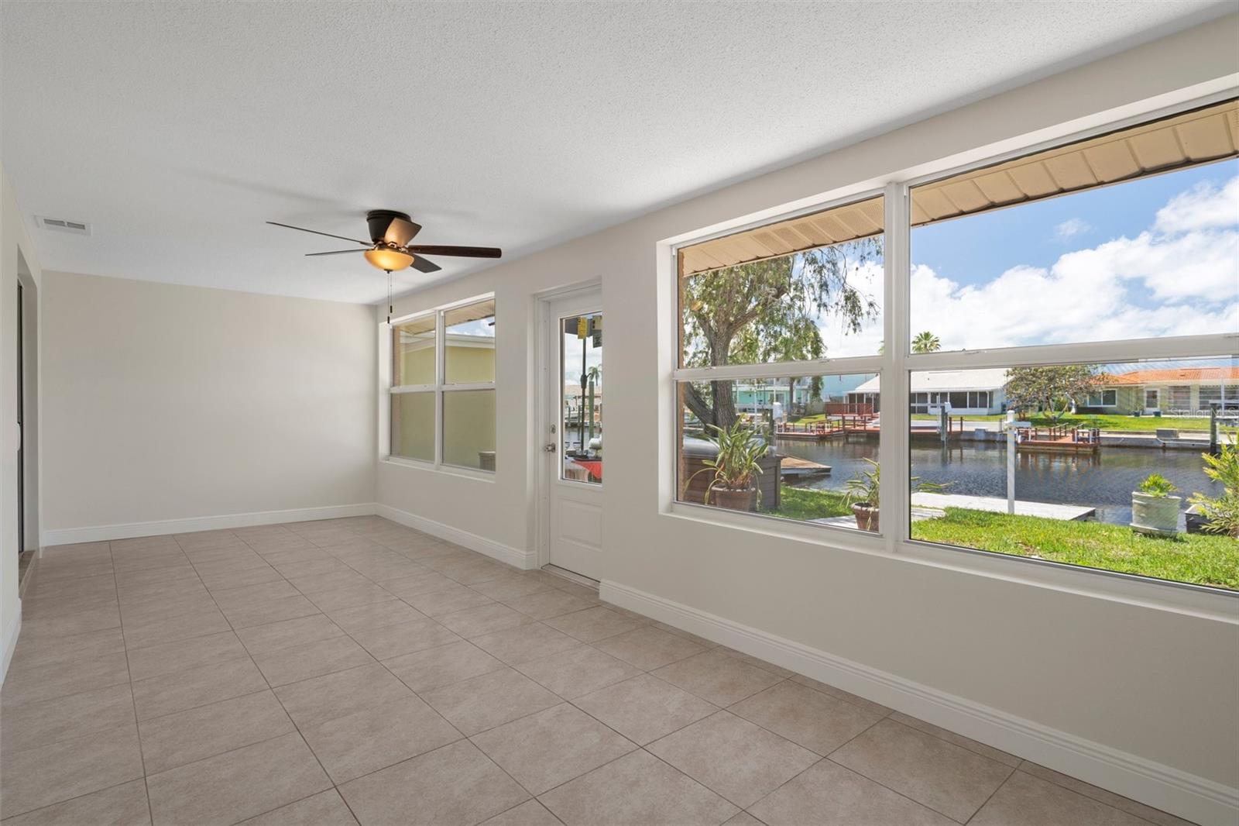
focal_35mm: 17
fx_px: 585
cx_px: 620
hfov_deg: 93.3
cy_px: 413
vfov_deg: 70.4
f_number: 9
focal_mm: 17
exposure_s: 1/20
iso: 320
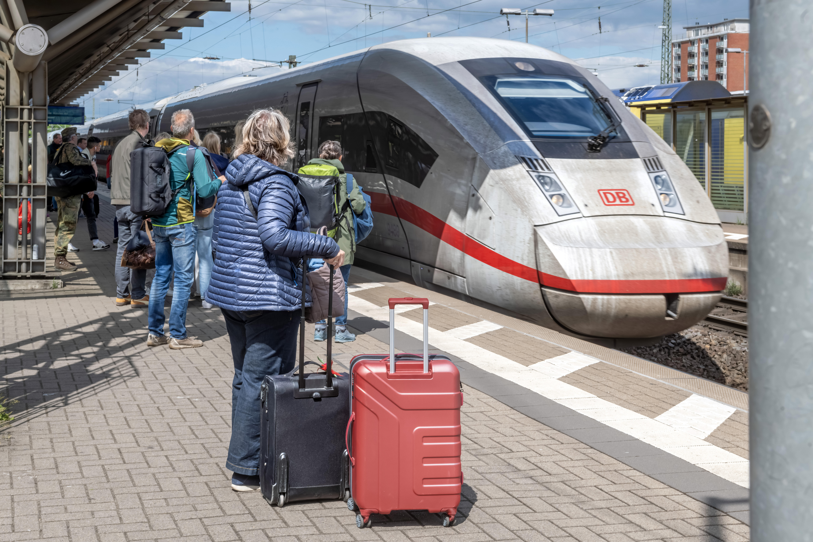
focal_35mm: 55
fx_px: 1242
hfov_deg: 36.2
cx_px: 406
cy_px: 271
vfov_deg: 24.6
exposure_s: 1/200
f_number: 13
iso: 125
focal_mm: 55
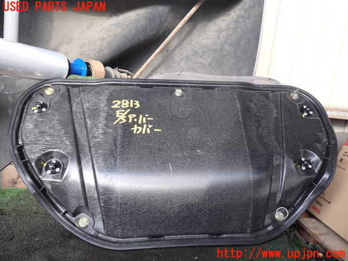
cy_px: 130
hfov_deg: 60.0
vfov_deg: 46.8
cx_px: 174
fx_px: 302
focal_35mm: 30
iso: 100
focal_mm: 5.4
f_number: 2.3
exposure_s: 1/60
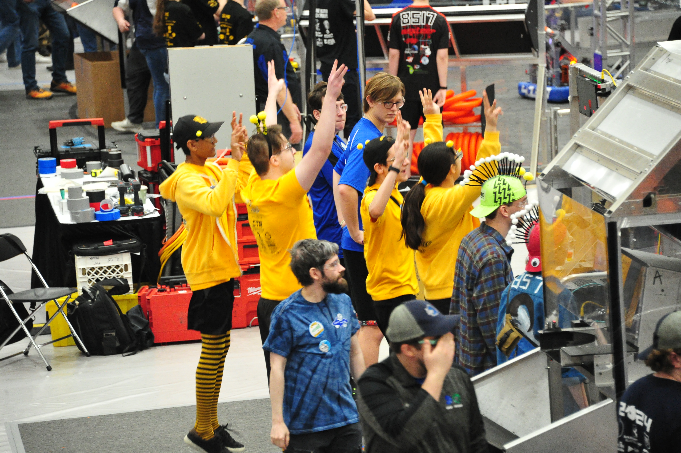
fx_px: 3592
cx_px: 340
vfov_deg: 7.2
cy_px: 226
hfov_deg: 10.8
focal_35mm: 190
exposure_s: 1/100
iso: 10000
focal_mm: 190
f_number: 5.6
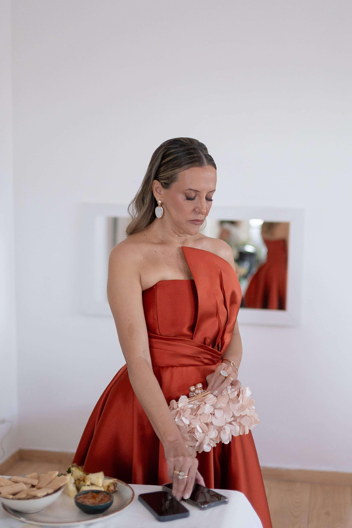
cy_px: 264
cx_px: 176
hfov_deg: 26.0
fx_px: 763
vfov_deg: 38.2
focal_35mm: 52
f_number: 1.4
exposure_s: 1/1250
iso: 640
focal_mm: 35
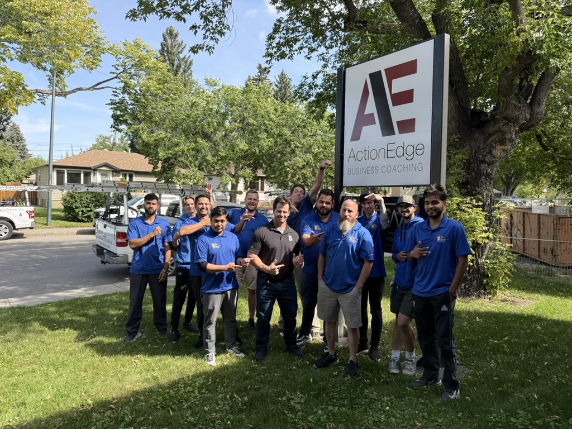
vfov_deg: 56.8
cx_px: 286
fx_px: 397
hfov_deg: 71.6
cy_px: 214
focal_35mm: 24
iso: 100
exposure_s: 1/1139
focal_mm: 6.76
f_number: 1.78
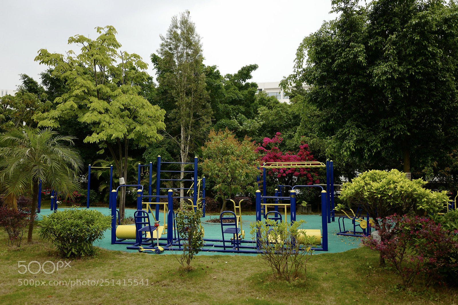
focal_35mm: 28
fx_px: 356
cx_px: 229
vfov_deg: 46.4
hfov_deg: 65.5
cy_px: 152
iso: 100
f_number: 2
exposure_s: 1/1000
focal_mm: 28
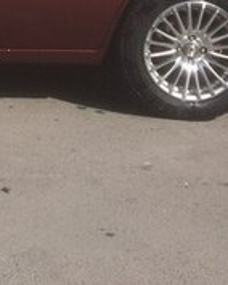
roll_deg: +0.3
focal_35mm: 105
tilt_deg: -4.2
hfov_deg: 13.8
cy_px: -68
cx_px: -103
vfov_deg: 17.4
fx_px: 887
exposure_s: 1/4115
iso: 32
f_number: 2.2
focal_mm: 4.15
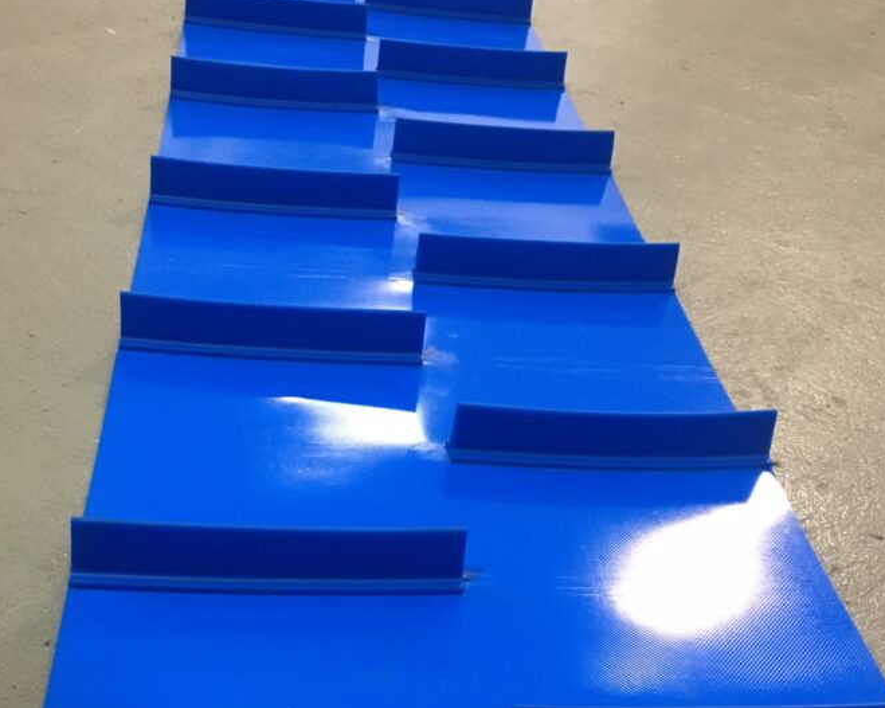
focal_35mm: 44
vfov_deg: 34.0
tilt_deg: -36.9
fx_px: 1152
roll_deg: -8.4
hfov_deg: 42.0
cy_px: 446
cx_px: 406
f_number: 2.2
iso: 200
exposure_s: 1/17
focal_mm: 4.15
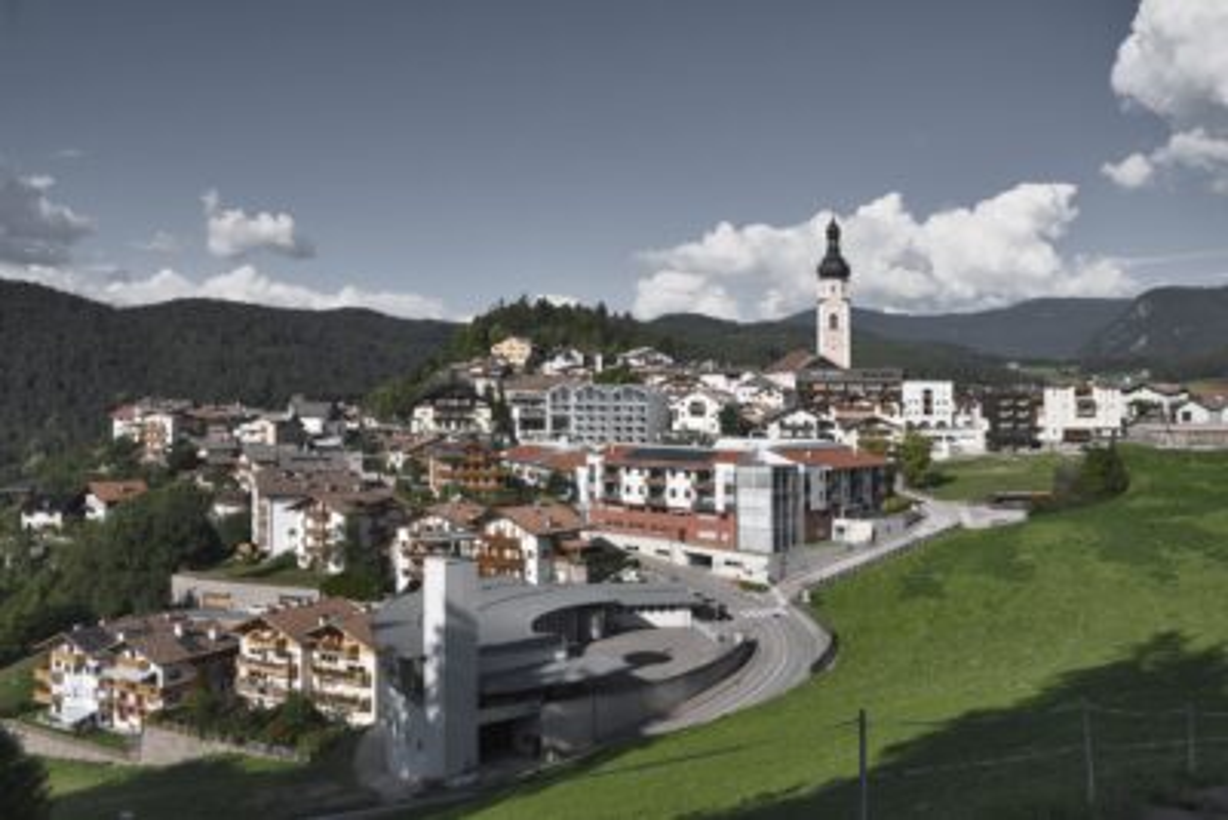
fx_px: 819
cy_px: 410
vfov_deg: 53.2
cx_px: 614
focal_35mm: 24
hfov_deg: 73.7
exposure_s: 1/320
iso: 125
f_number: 11
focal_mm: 24
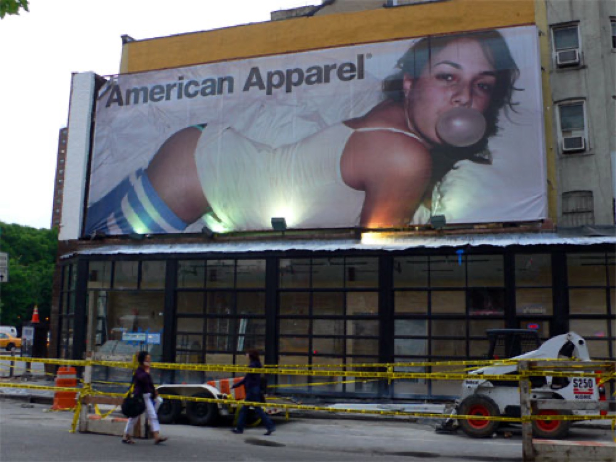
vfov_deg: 41.8
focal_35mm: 34
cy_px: 231
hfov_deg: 54.0
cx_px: 308
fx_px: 605
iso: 80
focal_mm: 6.3
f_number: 2.8
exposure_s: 1/30
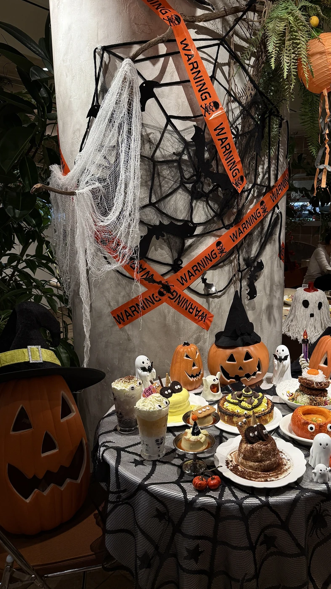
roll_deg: -0.9
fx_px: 422
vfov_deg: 69.9
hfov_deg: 42.4
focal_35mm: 27
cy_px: 293
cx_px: 217
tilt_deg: -10.4
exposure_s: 1/100
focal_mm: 6.76
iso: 100
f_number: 1.78
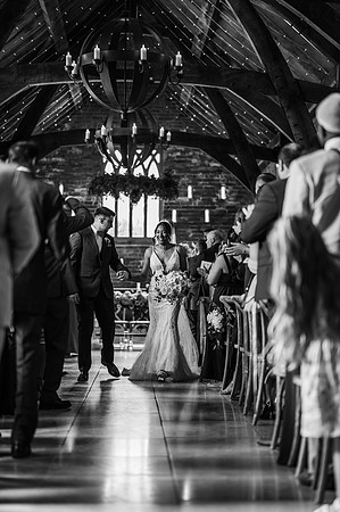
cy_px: 256
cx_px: 170
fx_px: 1207
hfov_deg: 16.0
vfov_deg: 23.9
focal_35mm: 85
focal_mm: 85
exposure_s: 1/200
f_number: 2
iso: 900
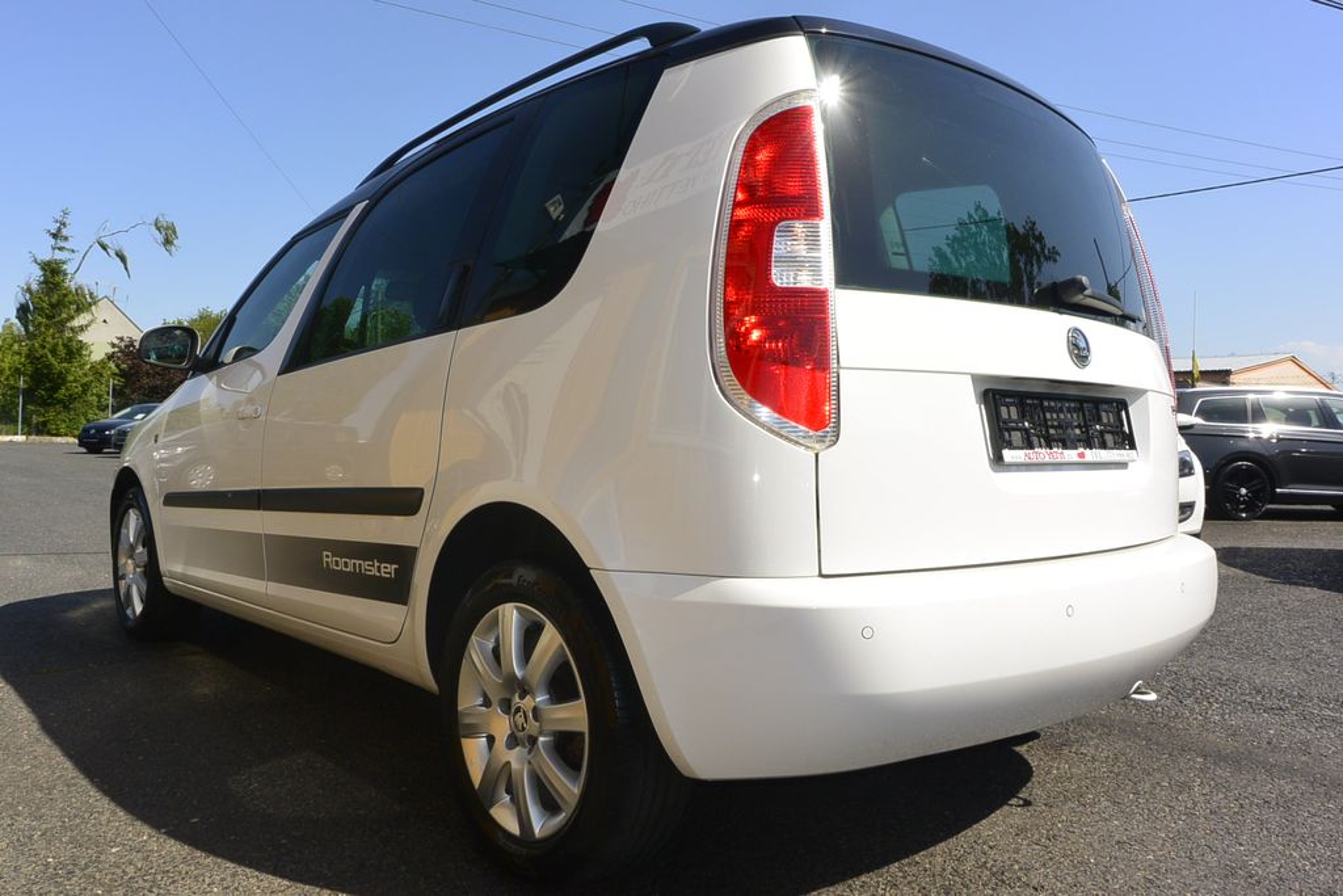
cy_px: 448
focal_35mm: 27
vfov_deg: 47.9
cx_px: 672
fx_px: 1007
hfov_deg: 67.4
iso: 160
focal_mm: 10
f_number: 10
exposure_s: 1/250
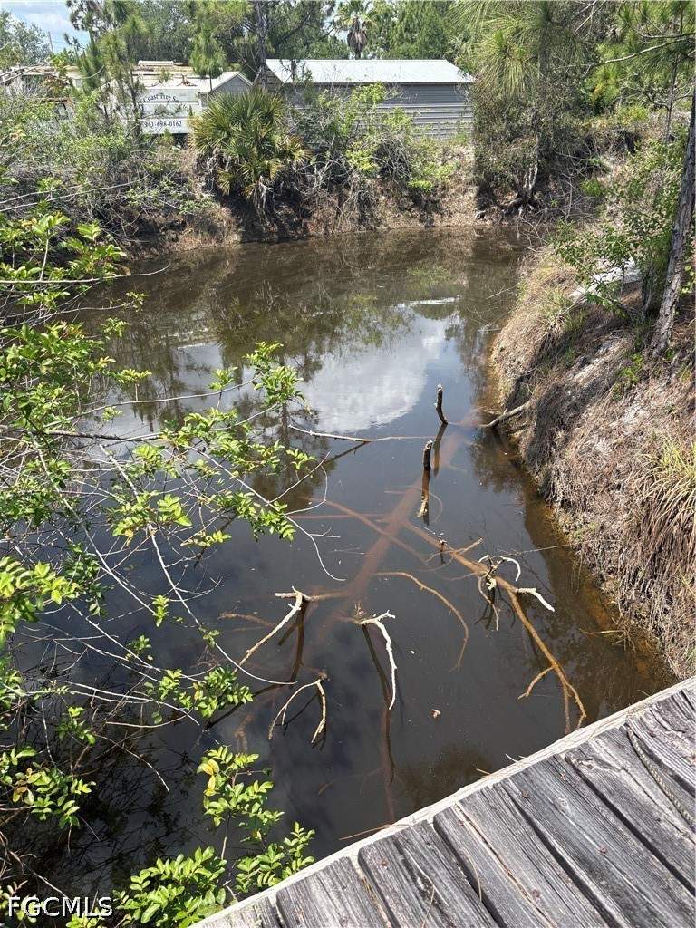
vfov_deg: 67.3
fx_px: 697
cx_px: 348
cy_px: 464
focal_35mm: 26
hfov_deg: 53.1
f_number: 1.6
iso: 64
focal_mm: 5.96
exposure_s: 1/1953
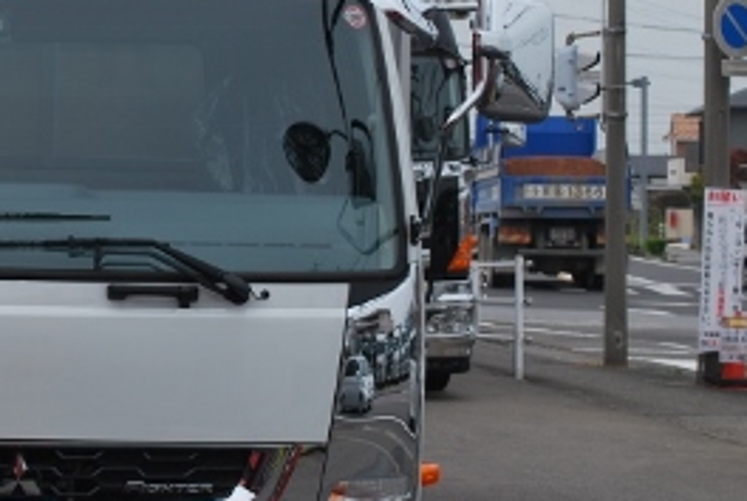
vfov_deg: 10.8
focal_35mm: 127
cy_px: 175
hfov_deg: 15.9
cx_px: 59
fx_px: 2644
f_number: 7.1
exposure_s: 1/200
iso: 100
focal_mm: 35
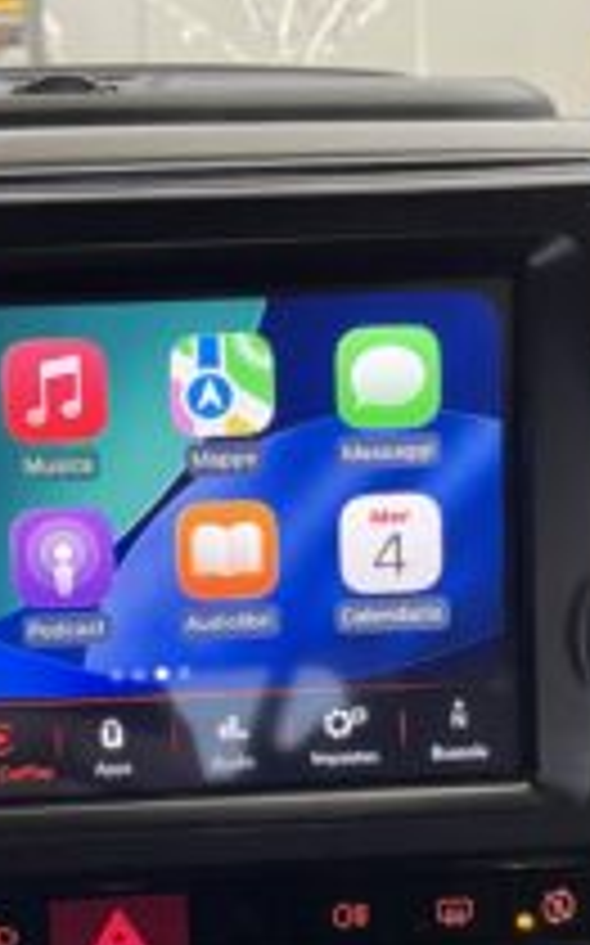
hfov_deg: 25.9
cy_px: 655
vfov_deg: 40.4
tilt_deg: -22.5
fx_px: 1262
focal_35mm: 49
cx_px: 135
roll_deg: +1.6
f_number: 1.6
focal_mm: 4.2
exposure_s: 1/57
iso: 160
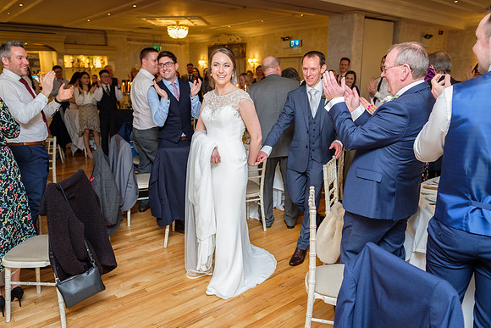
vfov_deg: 49.3
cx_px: 244
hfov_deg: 69.1
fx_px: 357
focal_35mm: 26
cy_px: 168
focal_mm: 16
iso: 1600
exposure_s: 1/160
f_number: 2.5
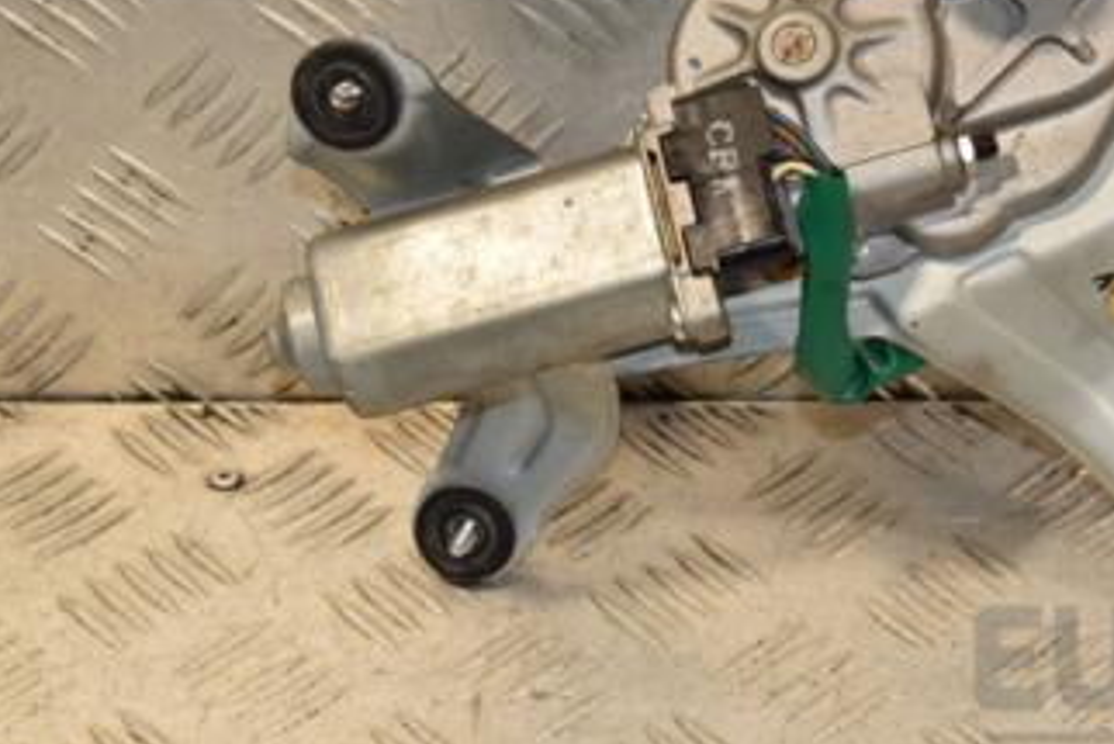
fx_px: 4148
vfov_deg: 10.2
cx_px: 910
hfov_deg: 15.2
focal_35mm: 134
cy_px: 197
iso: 800
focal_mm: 48
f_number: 7.1
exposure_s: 1/200
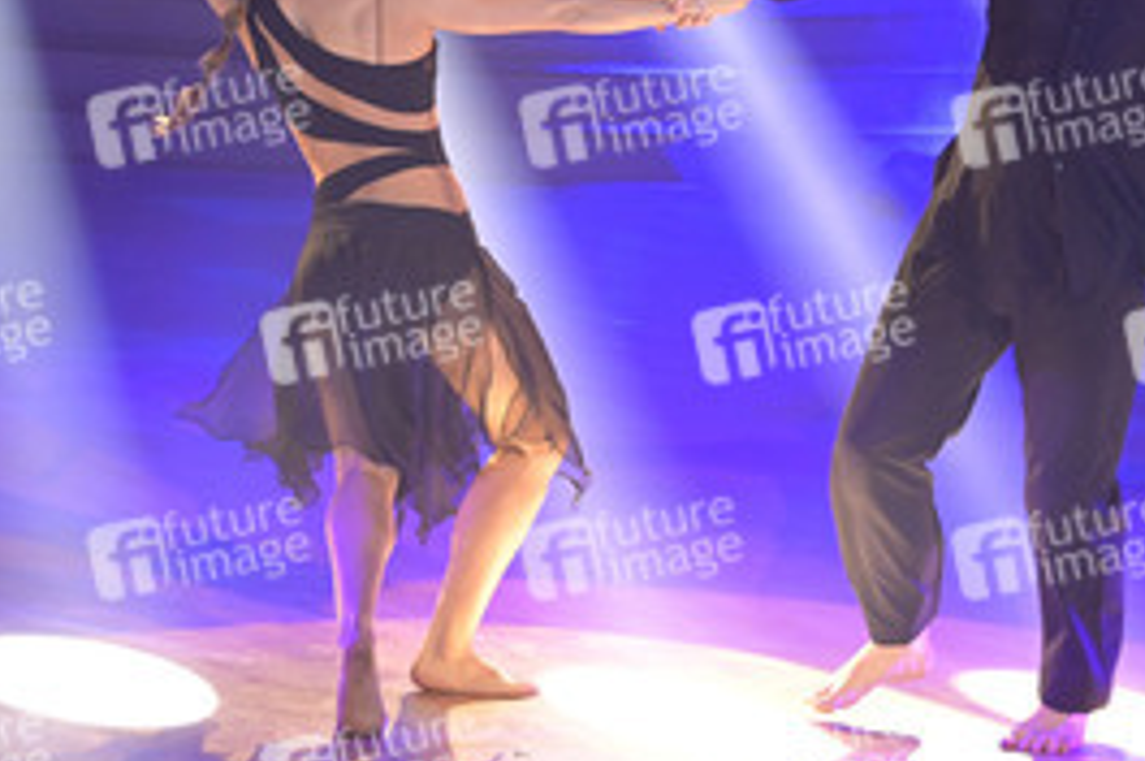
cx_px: 689
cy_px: 225
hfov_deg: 9.9
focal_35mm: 208
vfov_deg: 6.6
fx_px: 6607
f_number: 5
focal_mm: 122
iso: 6400
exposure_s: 1/500
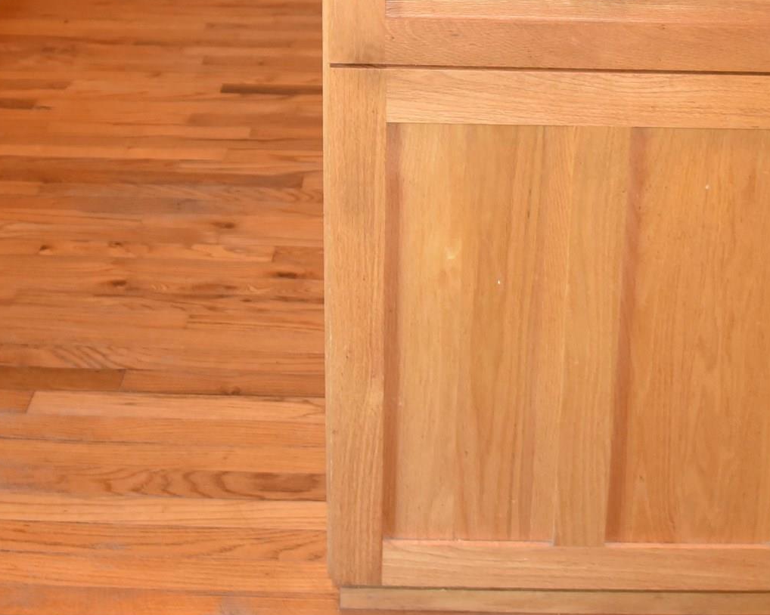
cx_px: 452
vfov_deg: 21.2
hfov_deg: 27.9
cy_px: -91
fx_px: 1549
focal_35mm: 68
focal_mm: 24
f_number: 4
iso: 1600
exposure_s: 1/60
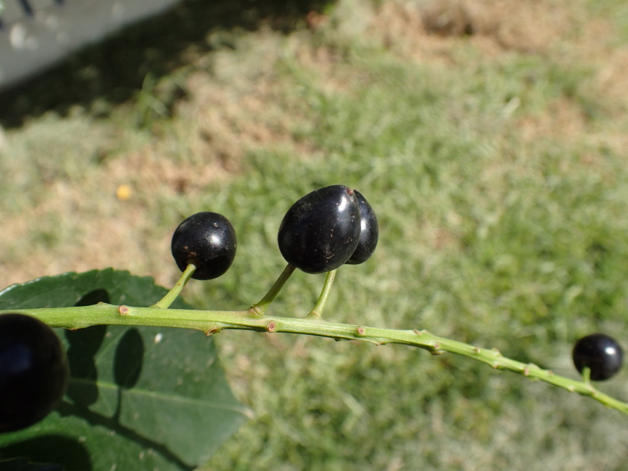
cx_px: 314
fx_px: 544
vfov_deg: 46.8
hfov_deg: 60.0
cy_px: 236
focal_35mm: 30
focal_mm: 5.5
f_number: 3.2
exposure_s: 1/800
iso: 100
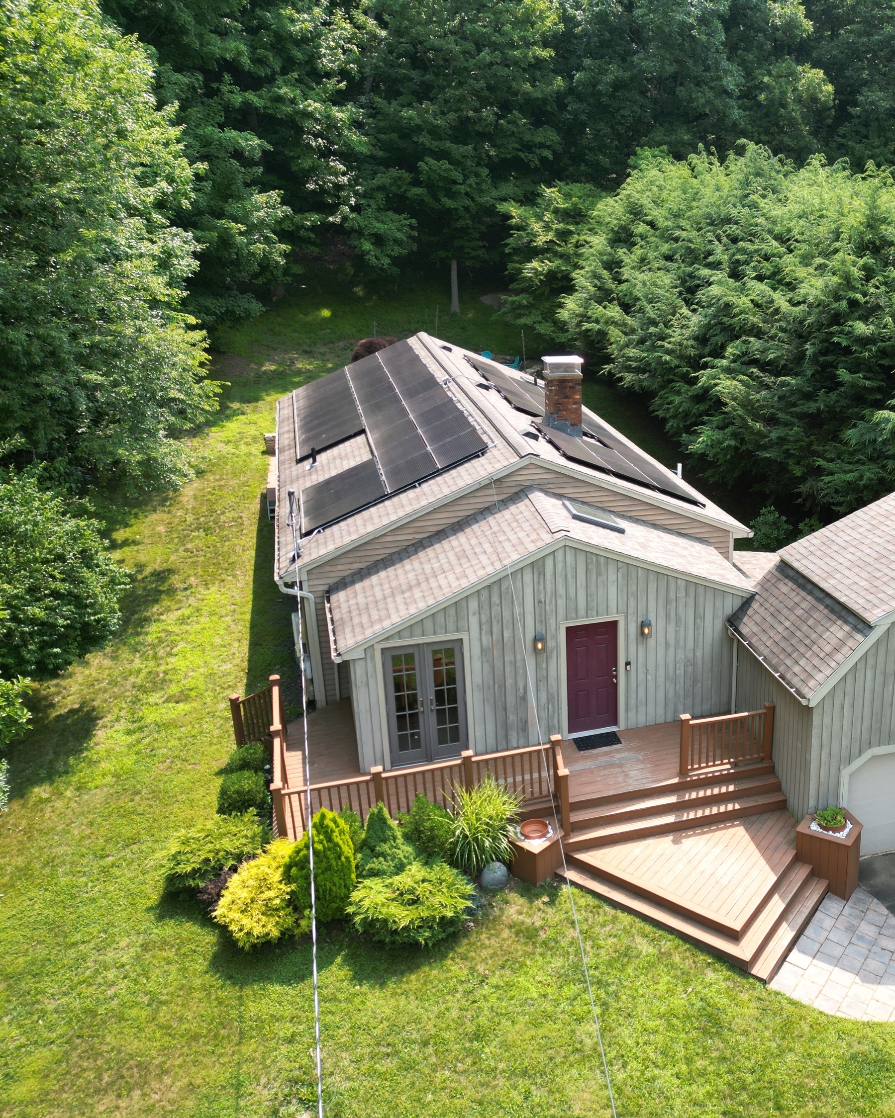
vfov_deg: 55.7
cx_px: 719
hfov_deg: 43.6
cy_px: 571
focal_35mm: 32
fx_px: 1060
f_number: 1.7
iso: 110
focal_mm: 6.72
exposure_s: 1/725
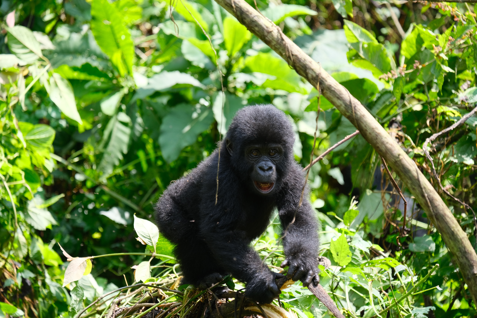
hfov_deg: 10.7
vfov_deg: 7.2
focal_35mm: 192
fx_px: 2544
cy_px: 159
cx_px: 238
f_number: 5
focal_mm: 128
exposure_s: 1/210
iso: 320
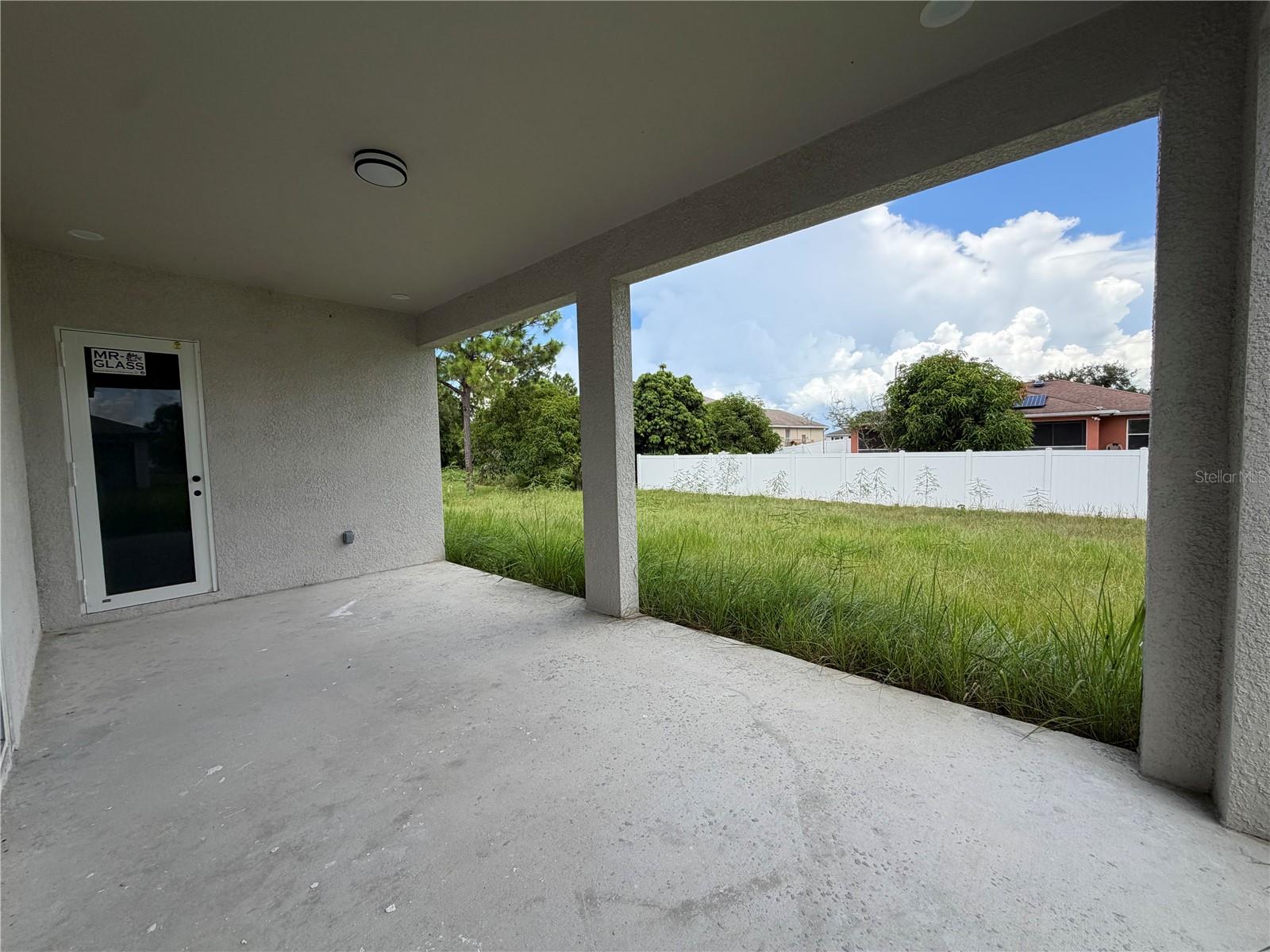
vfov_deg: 85.7
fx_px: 514
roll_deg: +2.6
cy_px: 476
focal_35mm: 14
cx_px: 635
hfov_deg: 102.1
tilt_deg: -2.6
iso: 40
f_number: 2.2
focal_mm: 2.22
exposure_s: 1/770
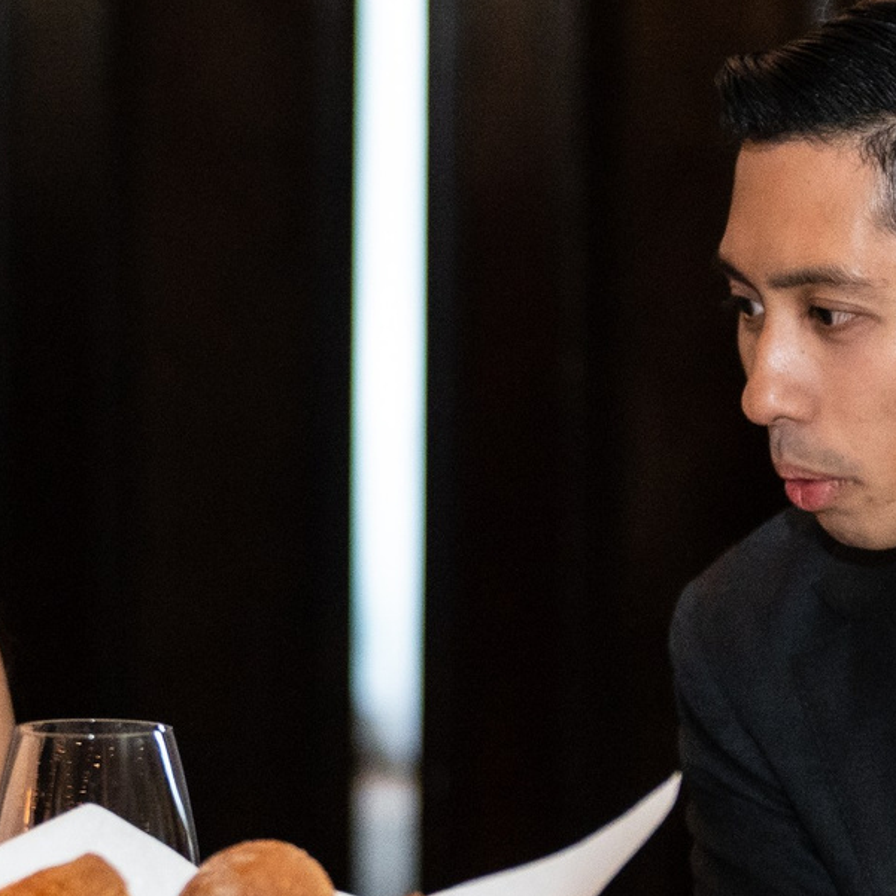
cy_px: 537
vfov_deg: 7.7
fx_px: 6677
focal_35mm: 228
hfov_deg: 7.7
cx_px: 350
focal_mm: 63
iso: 3200
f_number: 2.5
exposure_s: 1/200
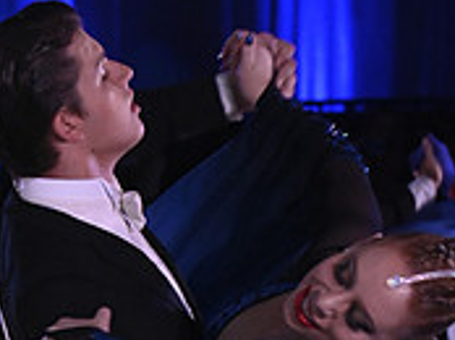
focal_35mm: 594
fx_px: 7797
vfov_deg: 2.5
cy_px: 494
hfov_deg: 3.3
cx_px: 328
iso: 6400
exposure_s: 1/200
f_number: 4
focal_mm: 185
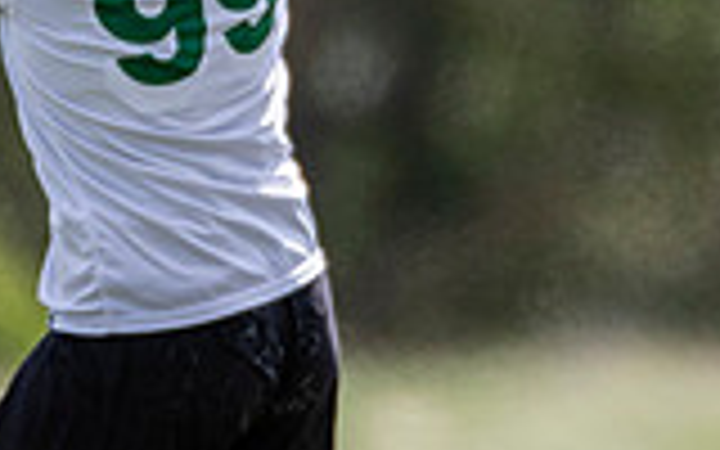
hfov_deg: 0.8
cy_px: 238
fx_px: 50626
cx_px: 336
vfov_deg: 0.5
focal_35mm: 2580
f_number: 4
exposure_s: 1/1250
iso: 160
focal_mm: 400
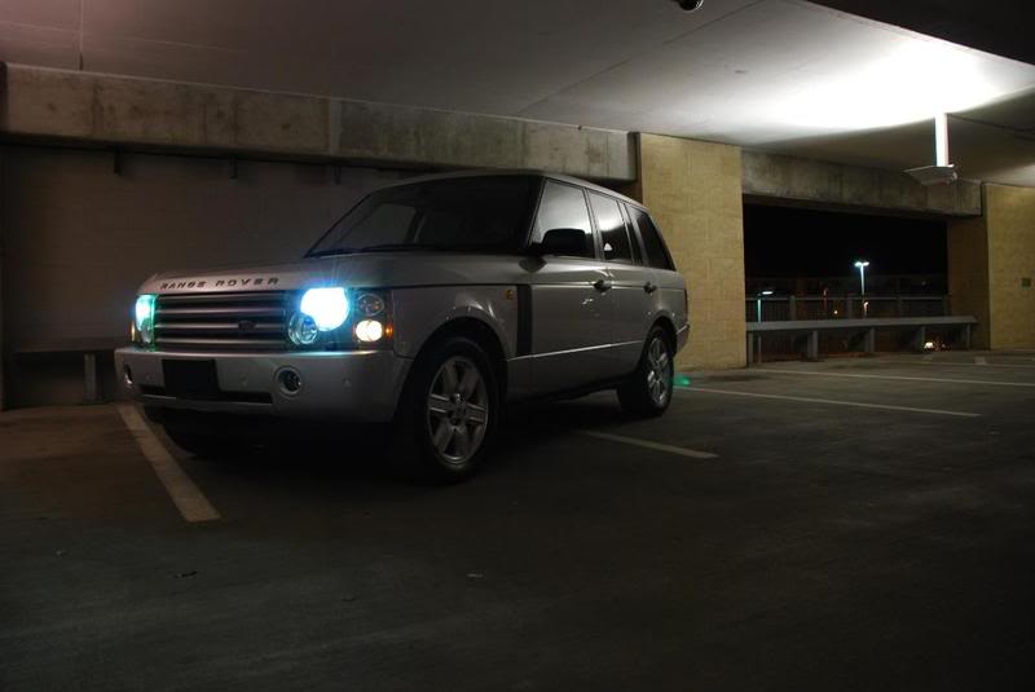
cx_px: 518
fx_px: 777
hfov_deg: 67.3
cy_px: 346
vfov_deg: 48.0
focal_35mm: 27
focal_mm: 18
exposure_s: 1/15
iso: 400
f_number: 3.5
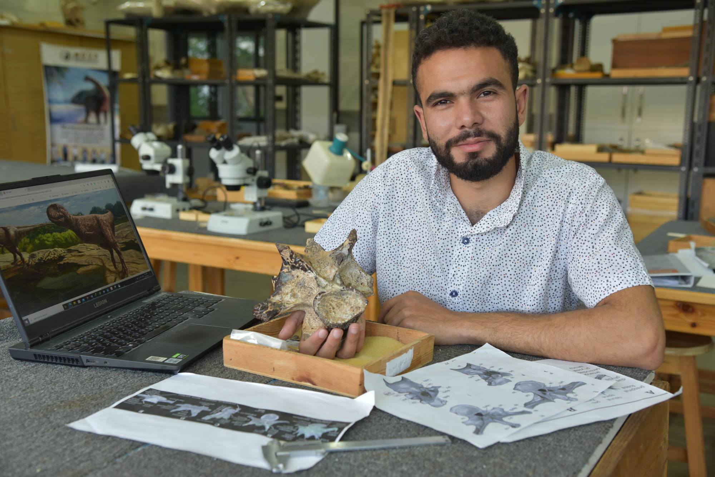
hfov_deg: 44.5
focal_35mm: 44
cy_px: 238
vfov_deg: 30.5
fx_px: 874
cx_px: 358
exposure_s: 1/100
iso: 400
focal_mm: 44
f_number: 5
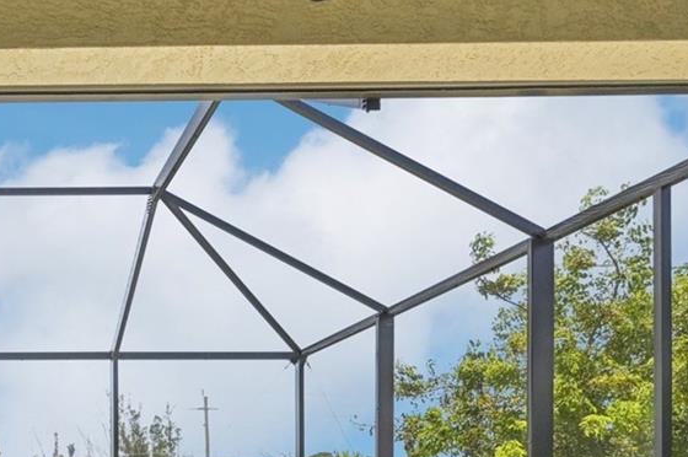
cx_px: -71
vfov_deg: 29.2
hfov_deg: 39.5
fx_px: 764
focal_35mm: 40
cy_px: 534
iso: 400
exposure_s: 1/640
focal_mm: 14
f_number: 8
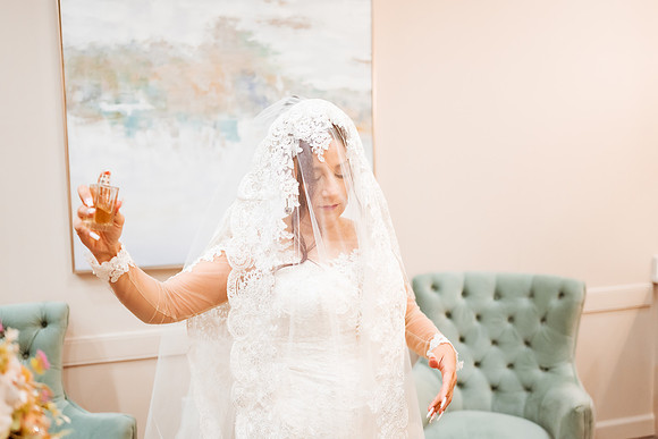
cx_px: 329
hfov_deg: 54.4
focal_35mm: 35
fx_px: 640
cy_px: 220
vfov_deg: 37.9
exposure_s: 1/500
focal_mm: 35
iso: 1250
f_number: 1.8
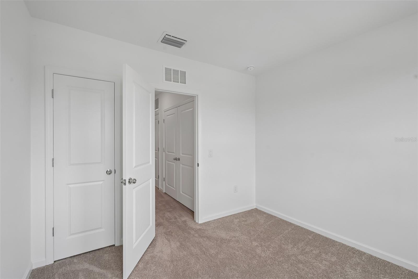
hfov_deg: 104.3
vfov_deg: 81.2
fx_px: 163
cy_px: 140
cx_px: 209
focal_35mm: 14
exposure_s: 1/80
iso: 400
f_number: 8
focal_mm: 14
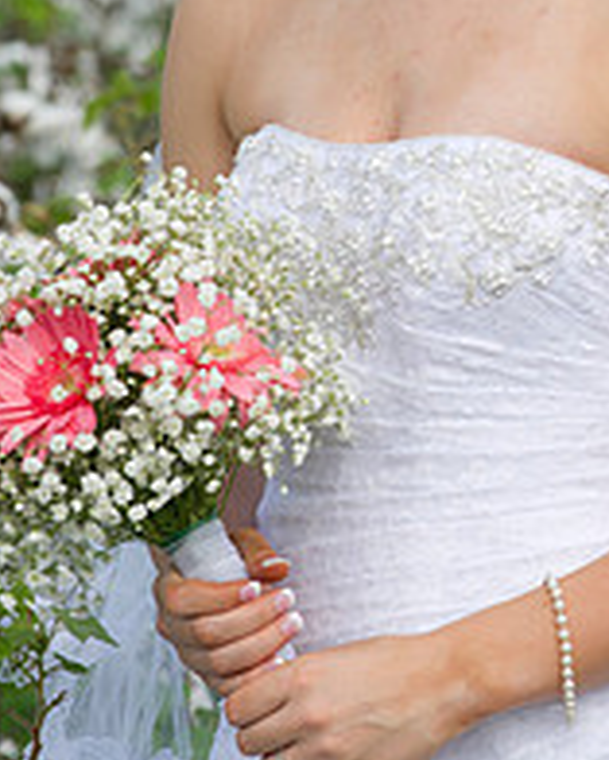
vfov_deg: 4.5
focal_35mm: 430
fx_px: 9680
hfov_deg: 3.6
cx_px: 483
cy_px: 147
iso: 160
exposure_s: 1/200
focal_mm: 200
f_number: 8
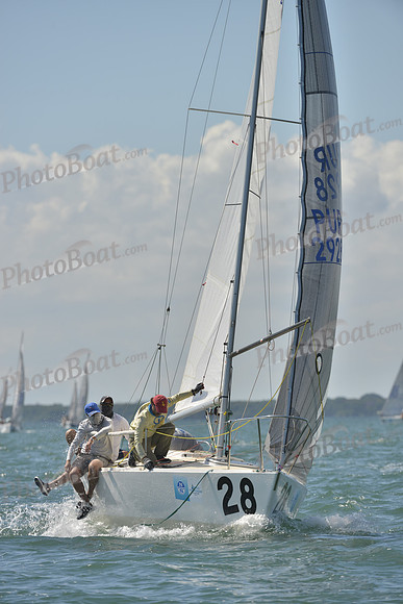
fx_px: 5705
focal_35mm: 340
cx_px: 202
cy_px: 302
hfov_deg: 4.0
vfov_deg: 6.1
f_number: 6.3
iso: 200
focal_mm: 340
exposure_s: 1/1250
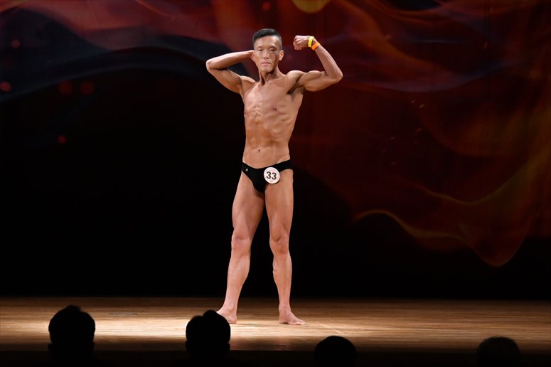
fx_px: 3320
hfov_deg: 9.5
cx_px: 276
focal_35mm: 217
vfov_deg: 6.3
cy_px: 184
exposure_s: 1/400
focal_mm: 145
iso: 3200
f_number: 5.6
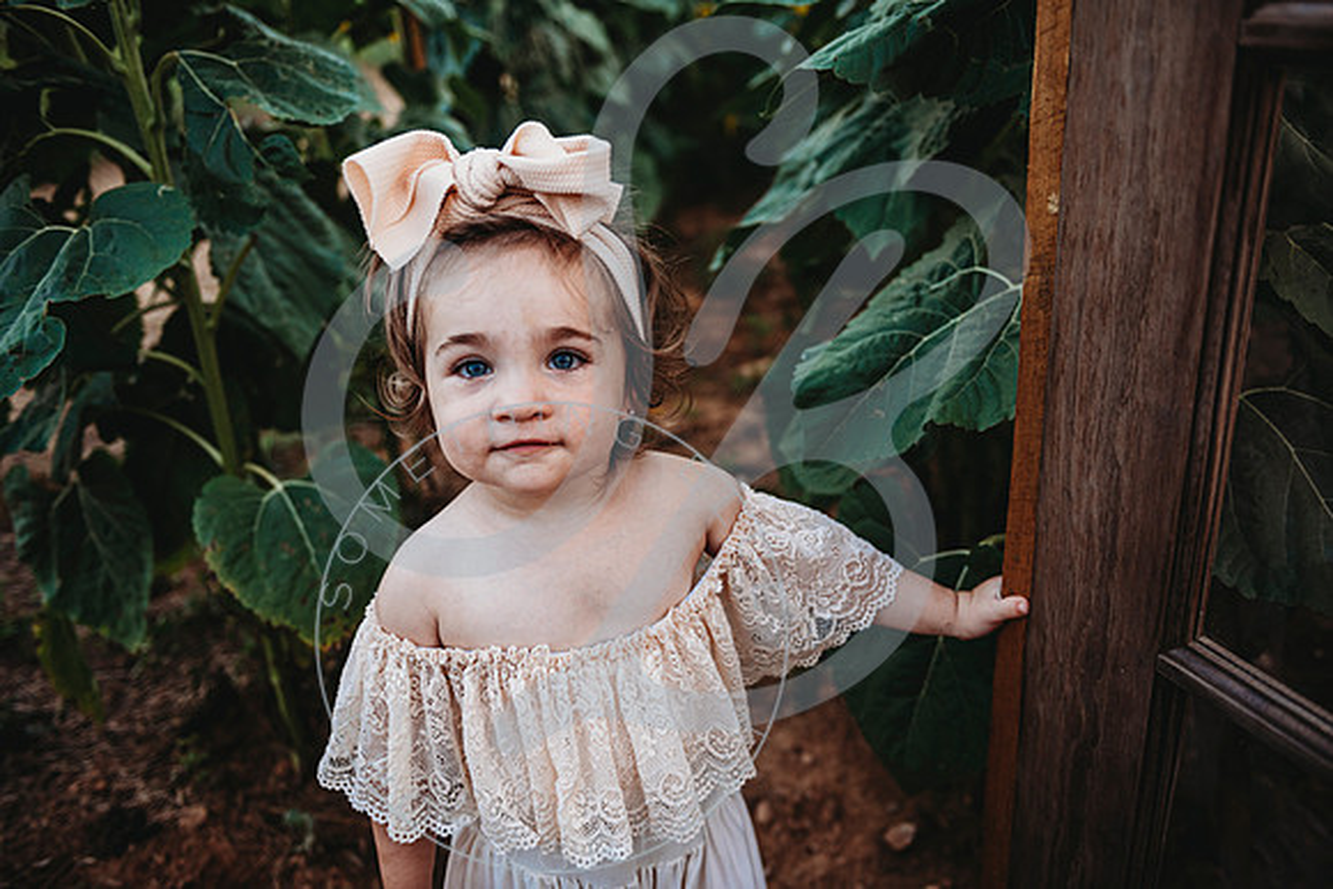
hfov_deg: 63.6
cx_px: 666
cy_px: 444
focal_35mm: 29
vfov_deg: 45.0
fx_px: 1074
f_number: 2.8
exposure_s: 1/125
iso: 200
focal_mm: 29
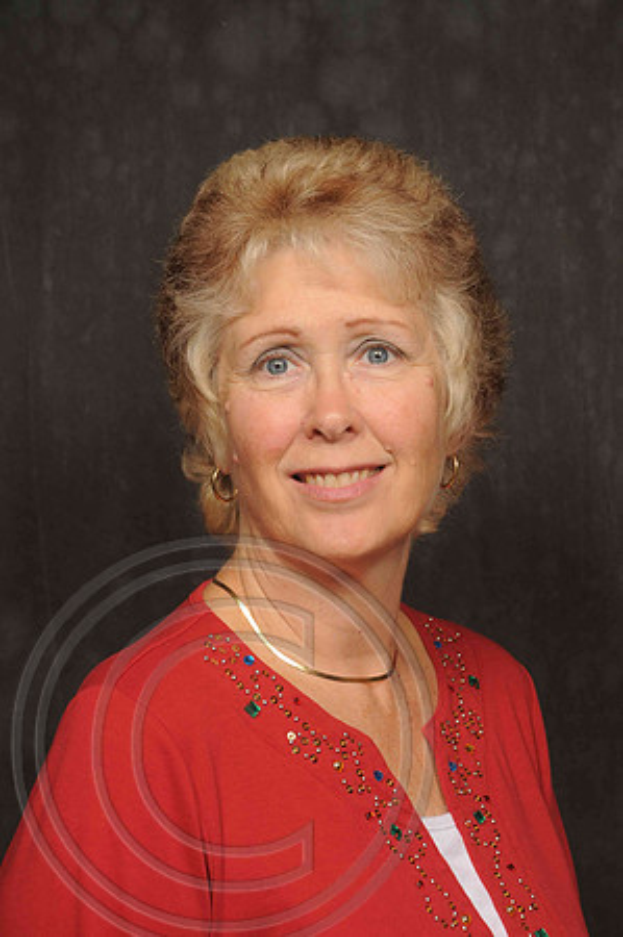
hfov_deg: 13.0
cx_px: 312
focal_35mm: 105
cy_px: 468
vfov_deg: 19.5
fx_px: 2732
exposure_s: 1/60
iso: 200
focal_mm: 70
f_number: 6.3
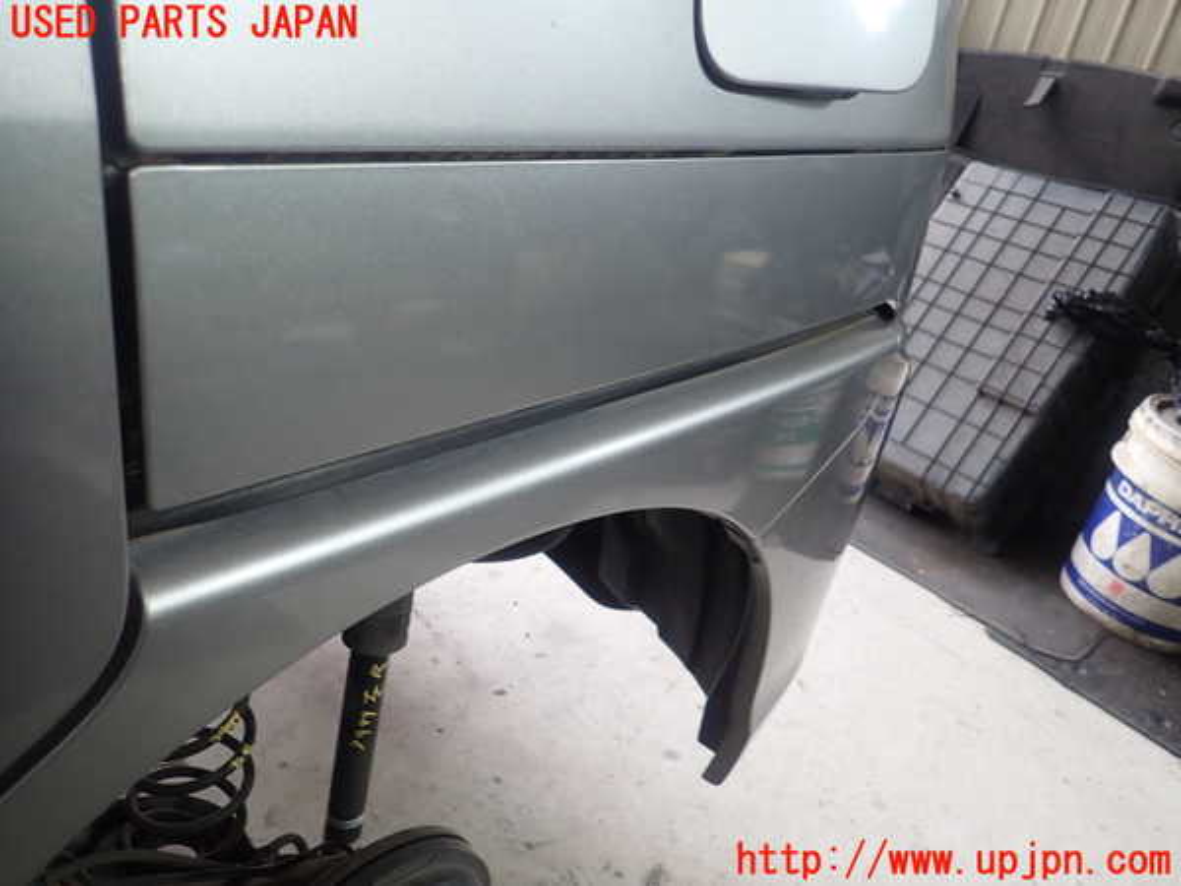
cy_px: 443
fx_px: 853
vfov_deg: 54.9
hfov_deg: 69.4
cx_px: 590
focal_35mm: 25
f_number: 2
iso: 200
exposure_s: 1/60
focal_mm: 4.5
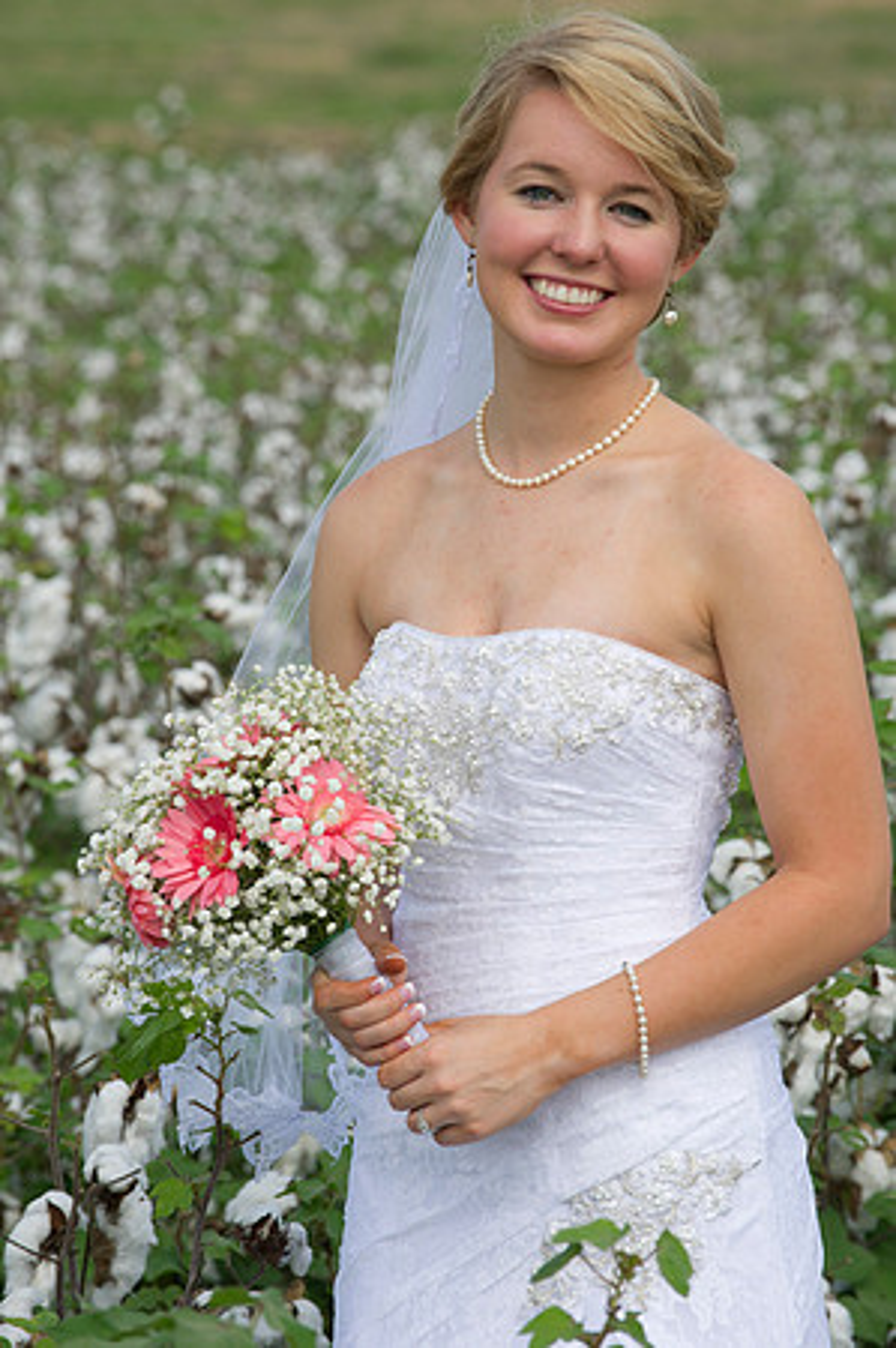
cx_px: 448
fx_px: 7483
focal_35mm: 200
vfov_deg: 10.3
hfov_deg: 6.9
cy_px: 674
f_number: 8
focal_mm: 200
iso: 160
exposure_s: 1/200
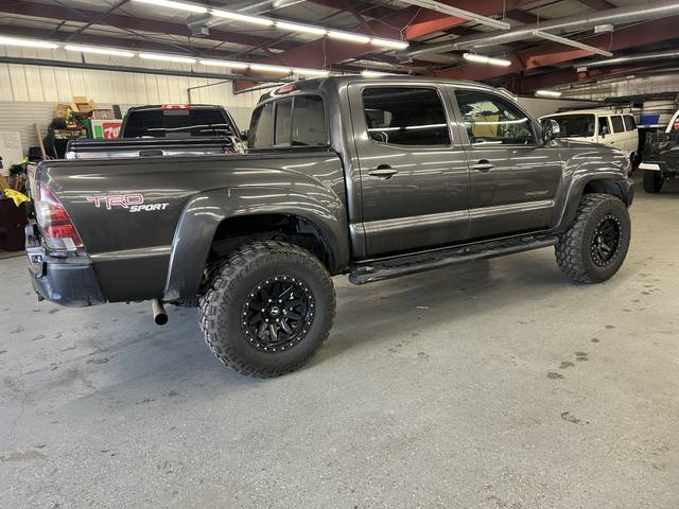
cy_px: 254
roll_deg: +1.9
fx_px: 510
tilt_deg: -14.0
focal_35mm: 26
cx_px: 340
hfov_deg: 67.3
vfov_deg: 53.1
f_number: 1.5
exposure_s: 1/60
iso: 100
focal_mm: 5.7
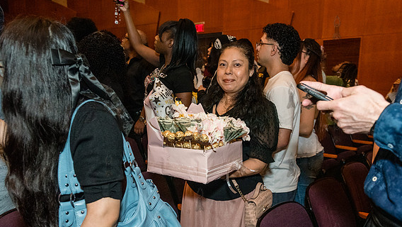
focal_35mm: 30
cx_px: 200
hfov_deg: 64.3
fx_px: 320
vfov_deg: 38.9
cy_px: 130
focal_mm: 27
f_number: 4
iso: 5000
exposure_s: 1/250
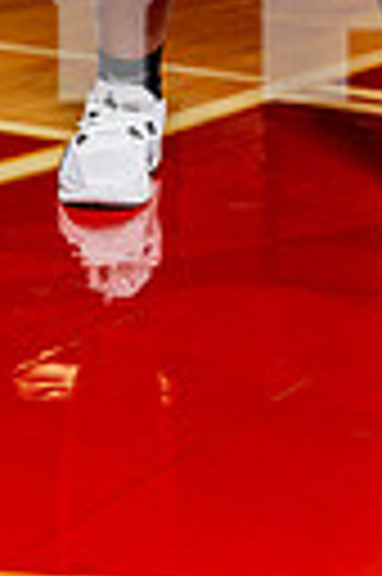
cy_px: -351
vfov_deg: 14.5
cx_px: 220
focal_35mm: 130
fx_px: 2075
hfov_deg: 10.5
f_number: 5.6
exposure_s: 1/250
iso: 400
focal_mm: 37
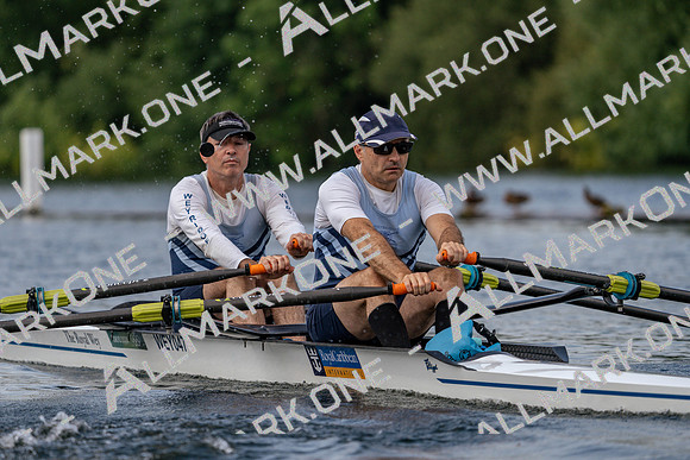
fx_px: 6537
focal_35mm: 341
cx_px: 345
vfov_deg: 4.0
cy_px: 230
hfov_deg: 6.0
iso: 320
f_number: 6.3
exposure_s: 1/1600
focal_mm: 341
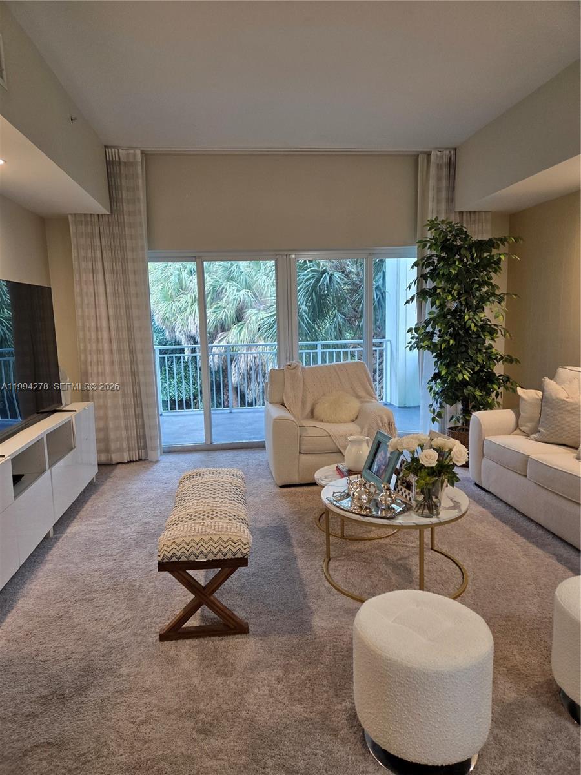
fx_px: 515
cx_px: 290
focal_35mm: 23
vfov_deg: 73.9
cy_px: 388
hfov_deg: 58.9
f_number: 1.8
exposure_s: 1/120
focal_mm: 5.4
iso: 200
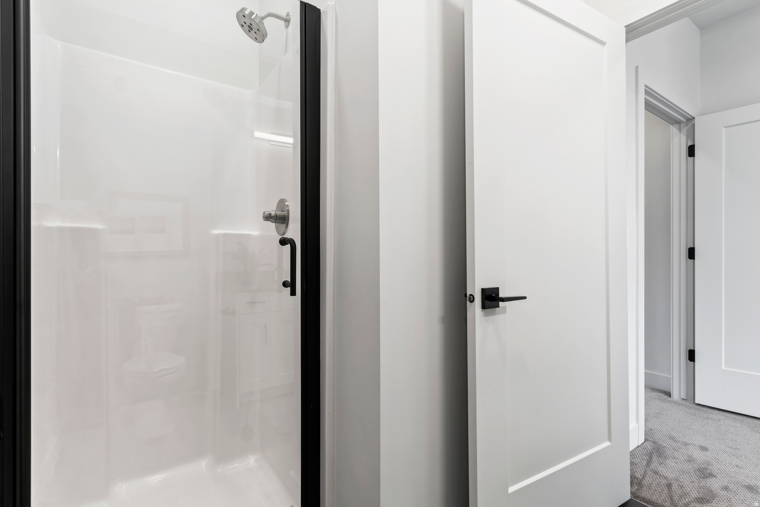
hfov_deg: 95.0
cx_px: 380
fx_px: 348
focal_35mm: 16
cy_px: 254
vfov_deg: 72.0
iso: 100
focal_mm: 11
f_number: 8
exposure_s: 1/2
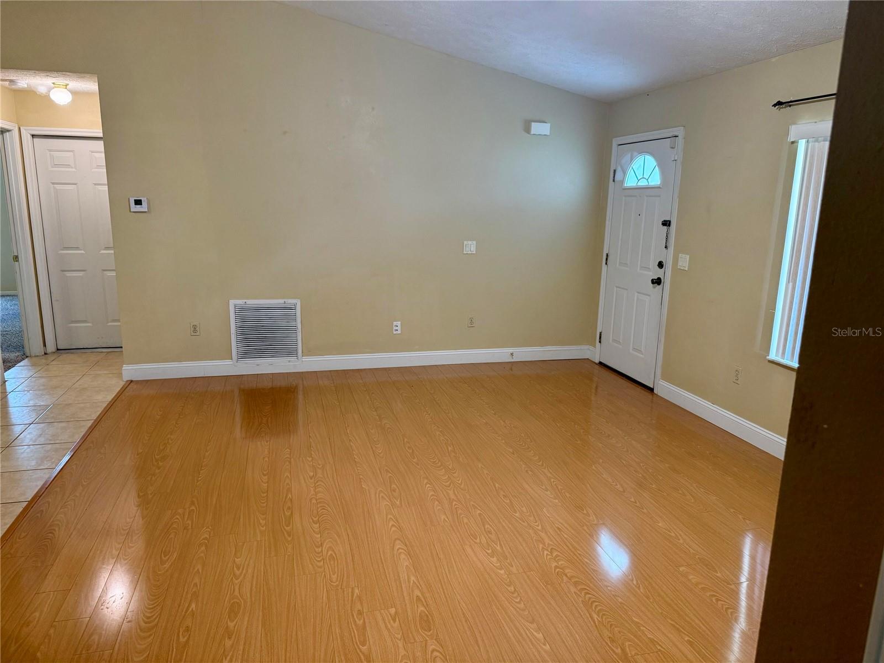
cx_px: 442
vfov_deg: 56.8
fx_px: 613
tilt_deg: -10.3
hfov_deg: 71.6
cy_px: 332
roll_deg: -1.0
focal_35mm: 24
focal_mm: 6.76
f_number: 1.78
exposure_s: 1/60
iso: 200
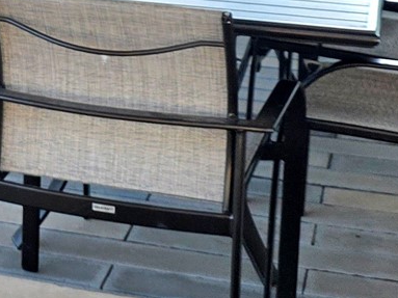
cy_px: -161
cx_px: -121
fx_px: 1414
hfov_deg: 15.3
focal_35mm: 123
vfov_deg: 11.5
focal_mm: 6.3
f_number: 1.7
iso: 32
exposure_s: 1/182
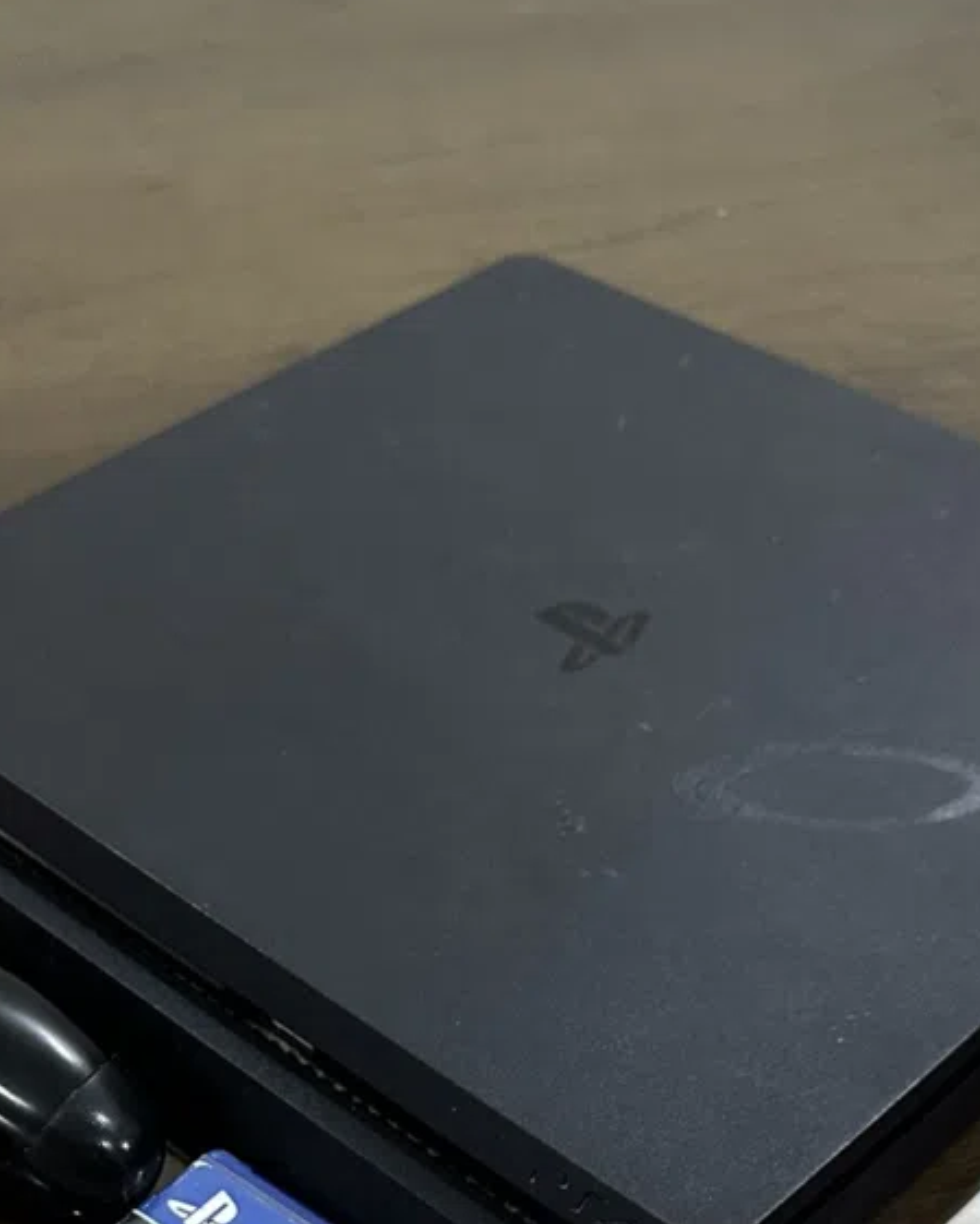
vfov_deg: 30.6
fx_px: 2066
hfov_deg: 26.3
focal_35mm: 57
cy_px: 1232
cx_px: 225
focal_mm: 6.86
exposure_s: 1/50
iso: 320
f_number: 1.78
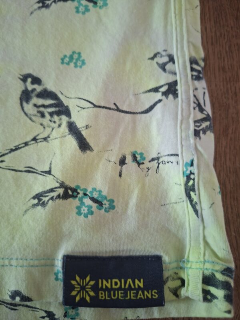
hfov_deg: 58.9
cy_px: 160
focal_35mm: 23
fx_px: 213
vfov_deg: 73.9
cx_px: 120
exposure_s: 1/33
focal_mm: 5.54
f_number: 1.8
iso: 320
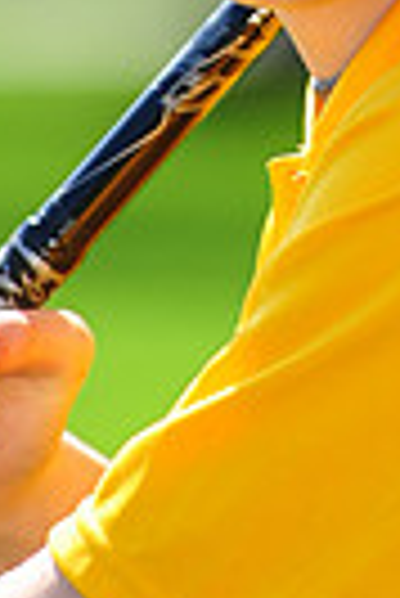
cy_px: -225
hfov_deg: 1.6
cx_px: 373
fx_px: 14478
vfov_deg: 2.4
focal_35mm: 871
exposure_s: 1/640
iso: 200
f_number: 4.5
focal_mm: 200
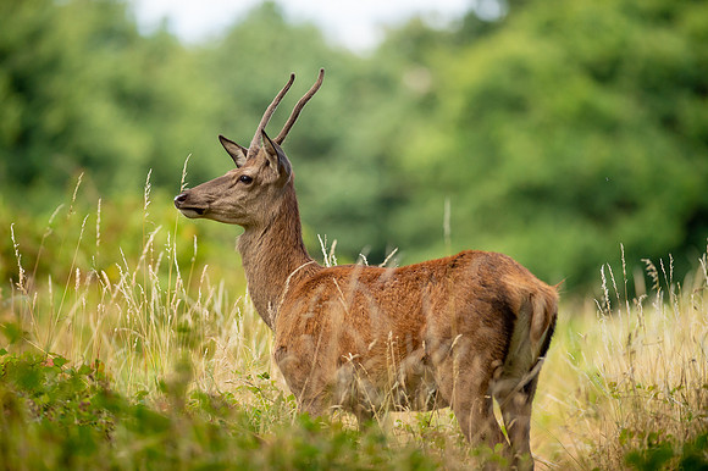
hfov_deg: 6.9
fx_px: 5896
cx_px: 354
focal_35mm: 300
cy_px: 236
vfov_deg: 4.6
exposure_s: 1/6400
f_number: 2.8
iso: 1000
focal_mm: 300
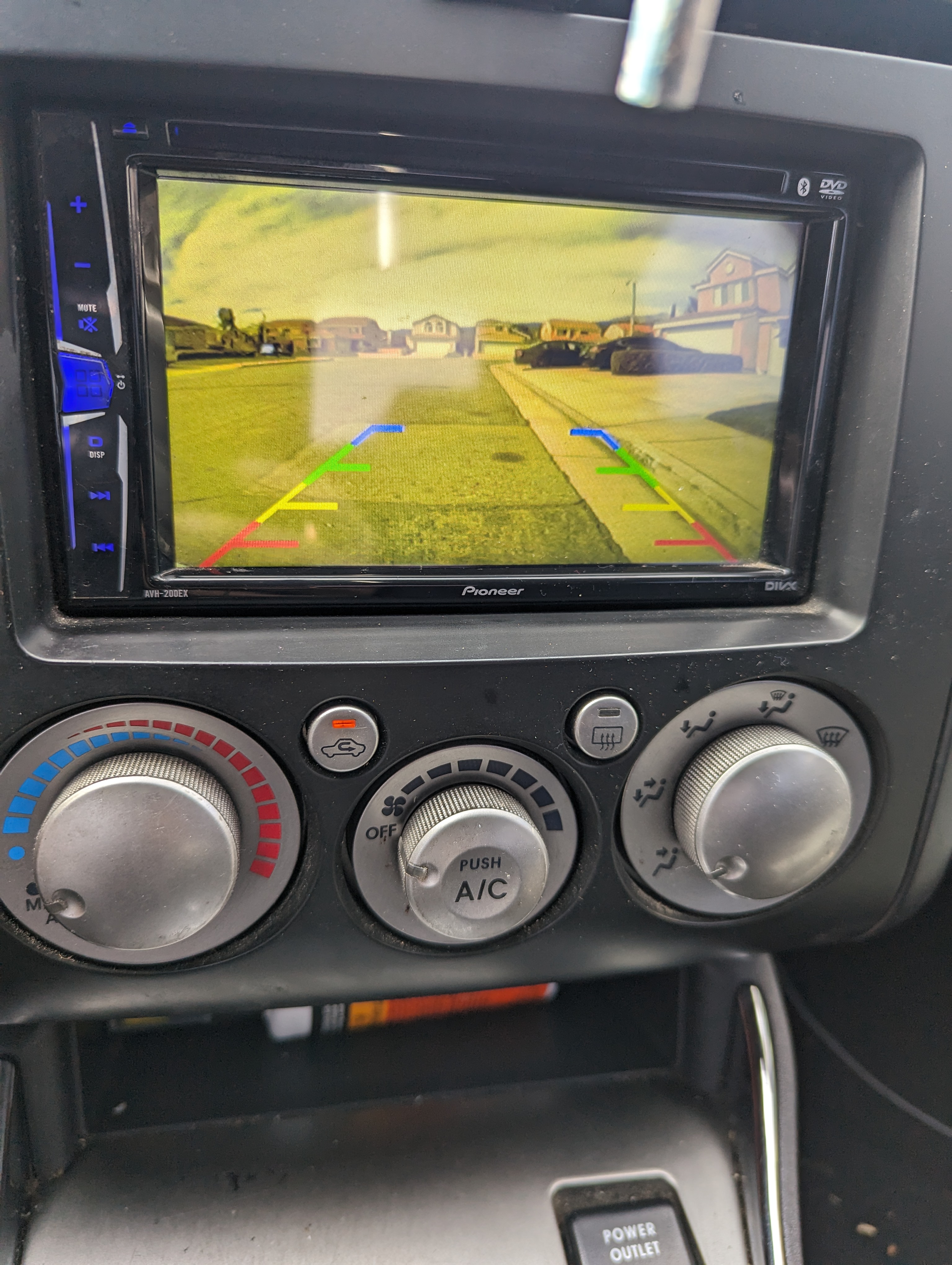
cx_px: 476
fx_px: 878
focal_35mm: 24
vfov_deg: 71.5
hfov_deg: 56.9
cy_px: 632
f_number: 1.85
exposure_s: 1/124
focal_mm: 6.81
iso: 58
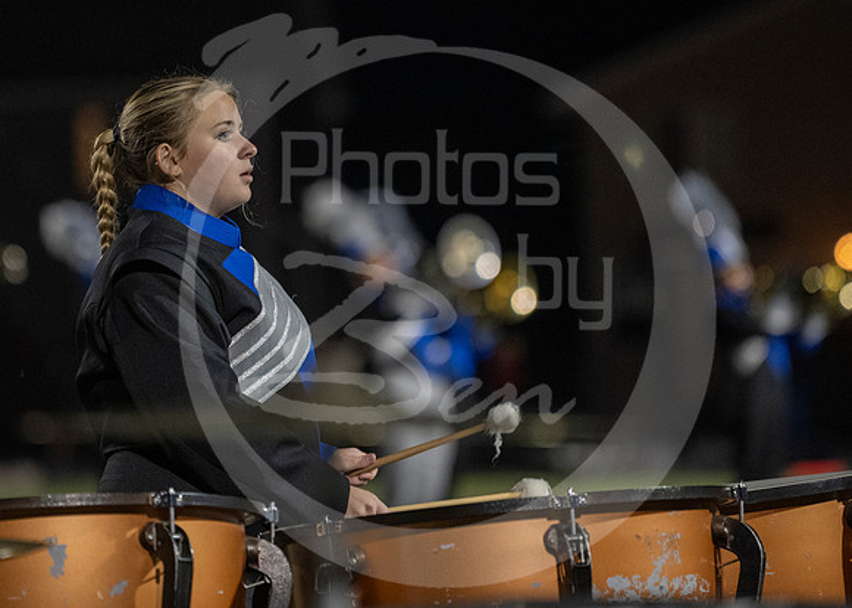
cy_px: 210
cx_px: 269
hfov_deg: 6.0
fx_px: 8092
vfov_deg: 4.3
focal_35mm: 334
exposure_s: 1/500
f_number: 2.8
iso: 4000
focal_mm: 185
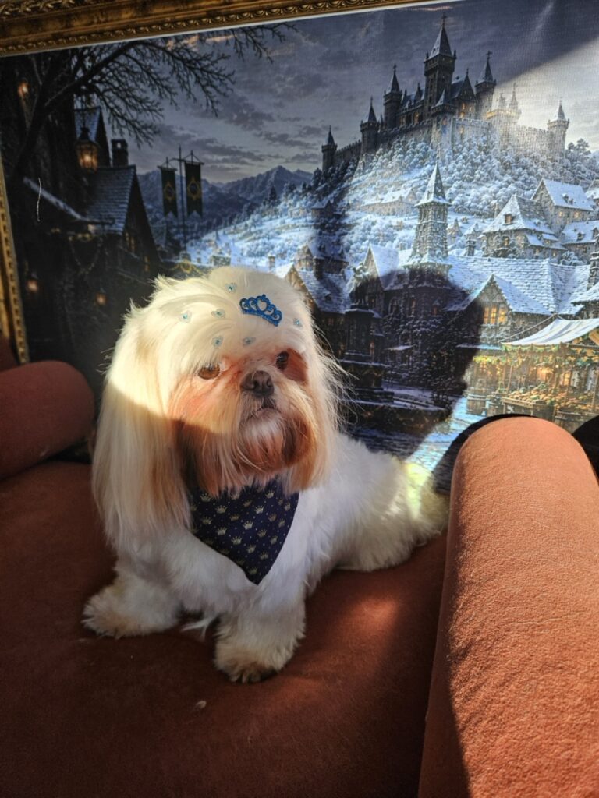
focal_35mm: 23
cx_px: 300
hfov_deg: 58.9
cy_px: 399
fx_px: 531
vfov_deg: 73.9
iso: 40
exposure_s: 1/472
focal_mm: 5.4
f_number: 1.8
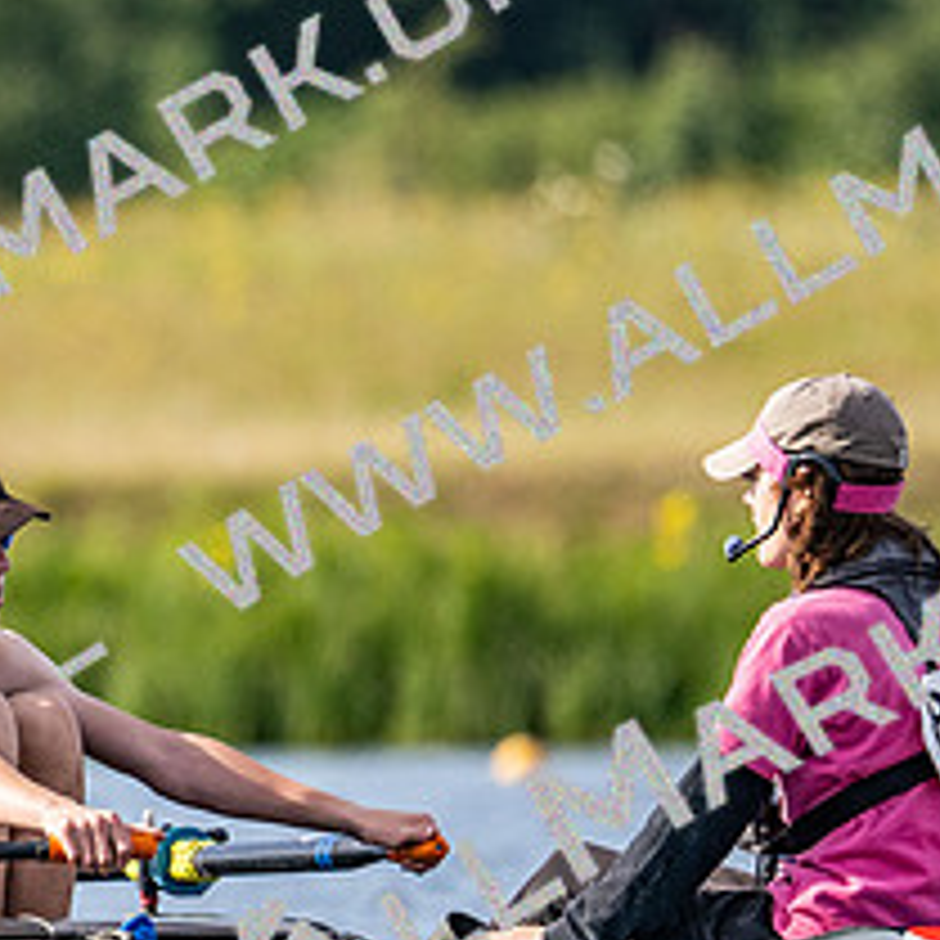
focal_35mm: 1416
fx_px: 43503
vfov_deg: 1.2
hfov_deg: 1.2
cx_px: -148
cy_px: 686
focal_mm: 400
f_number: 4.5
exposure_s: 1/2500
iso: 400
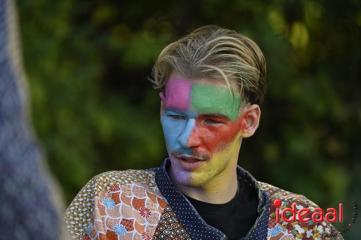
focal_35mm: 400
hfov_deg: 5.2
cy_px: 120
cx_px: 180
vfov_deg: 3.4
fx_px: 4006
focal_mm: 400
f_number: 5.6
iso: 400
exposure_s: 1/400
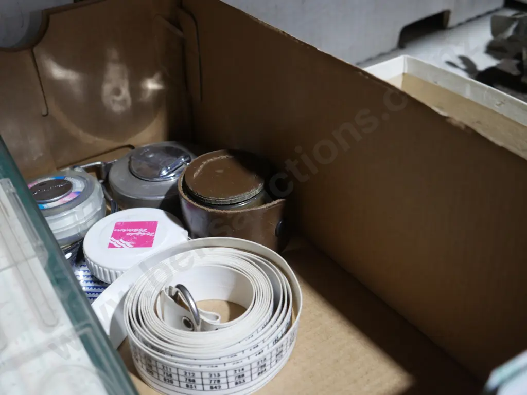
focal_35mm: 46
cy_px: 198
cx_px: 264
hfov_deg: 41.2
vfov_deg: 31.5
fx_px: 701
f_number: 5.1
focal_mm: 23
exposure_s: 1/60
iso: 800
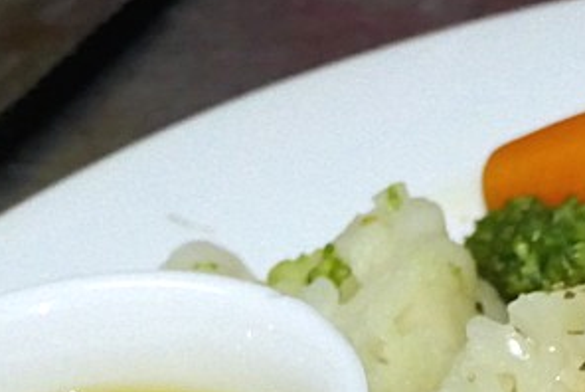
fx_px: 6230
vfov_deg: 3.6
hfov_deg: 5.3
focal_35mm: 383
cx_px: 949
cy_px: 637
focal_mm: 30.3
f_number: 4
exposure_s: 1/60
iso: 1600
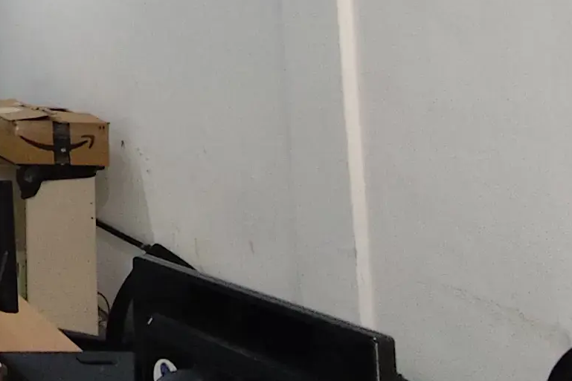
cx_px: -318
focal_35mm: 71
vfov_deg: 17.6
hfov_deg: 22.5
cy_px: -160
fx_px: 1128
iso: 200
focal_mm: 1.65
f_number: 2.2
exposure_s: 1/60
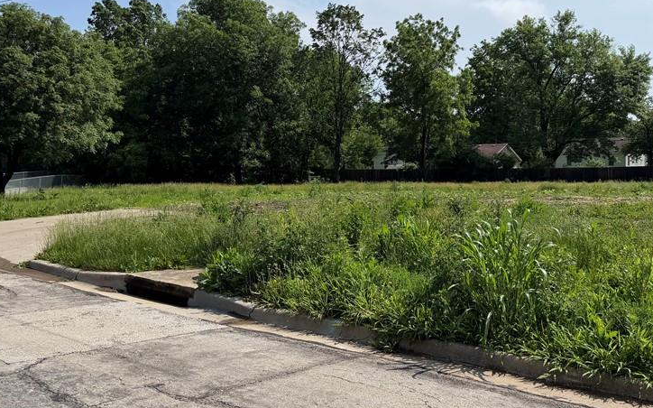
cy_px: 150
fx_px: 640
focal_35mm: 36
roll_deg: -1.2
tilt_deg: +2.3
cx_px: 378
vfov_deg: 35.1
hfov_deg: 53.8
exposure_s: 1/7353
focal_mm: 6.76
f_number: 1.78
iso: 80
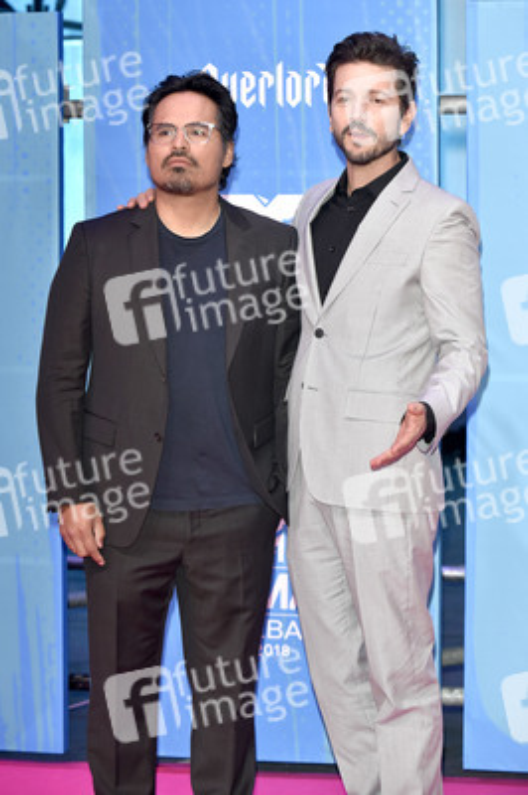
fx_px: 4407
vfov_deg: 10.3
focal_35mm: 200
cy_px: 398
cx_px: 264
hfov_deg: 6.9
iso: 2000
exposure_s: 1/250
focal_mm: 200
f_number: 4.5
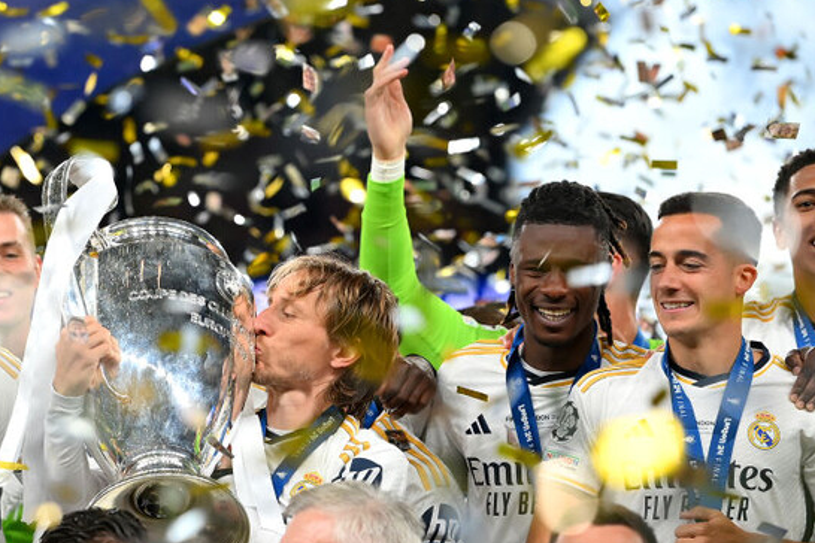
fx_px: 7085
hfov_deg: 6.6
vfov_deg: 4.4
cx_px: 245
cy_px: 389
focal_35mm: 313
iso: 2000
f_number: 3.5
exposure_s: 1/1250
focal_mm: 190
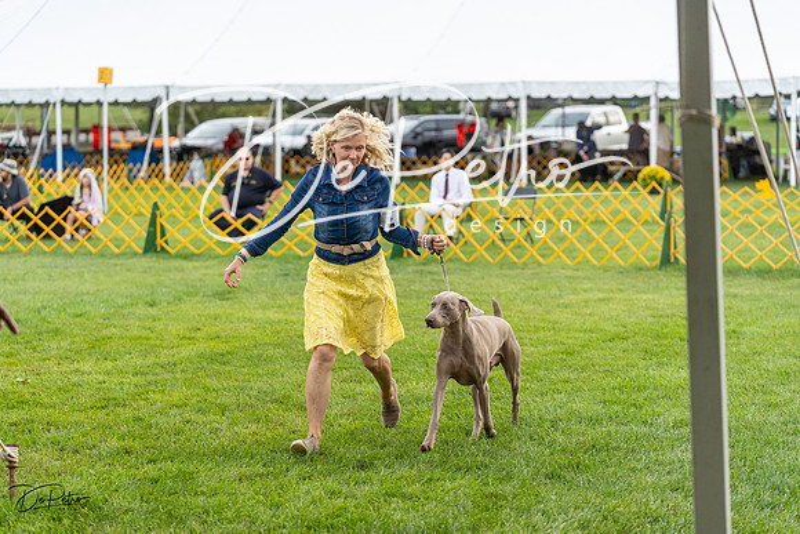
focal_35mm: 94
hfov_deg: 21.7
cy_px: 267
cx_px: 400
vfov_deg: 14.6
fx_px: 2089
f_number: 3.2
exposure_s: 1/1000
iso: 1000
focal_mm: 94
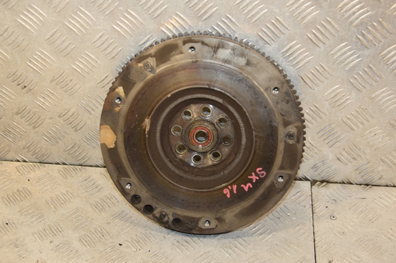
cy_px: 132
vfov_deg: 22.6
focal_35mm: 60
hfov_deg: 33.4
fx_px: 660
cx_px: 198
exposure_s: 1/160
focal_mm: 40
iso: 800
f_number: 4.8
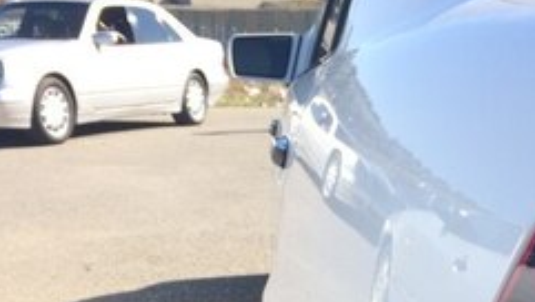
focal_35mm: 65
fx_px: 923
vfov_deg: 17.4
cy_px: 397
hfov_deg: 32.1
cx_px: 357
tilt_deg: -21.4
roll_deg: +0.5
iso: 32
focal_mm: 4.15
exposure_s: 1/873
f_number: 2.2
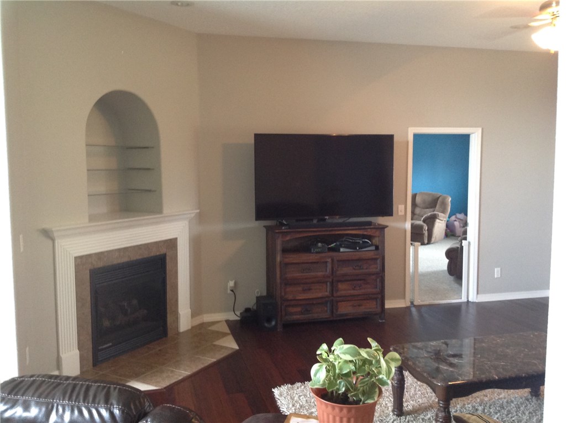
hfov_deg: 52.7
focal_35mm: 35
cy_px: 212
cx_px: 284
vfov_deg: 40.6
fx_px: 572
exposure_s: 1/15
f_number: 2.4
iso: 250
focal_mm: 4.28
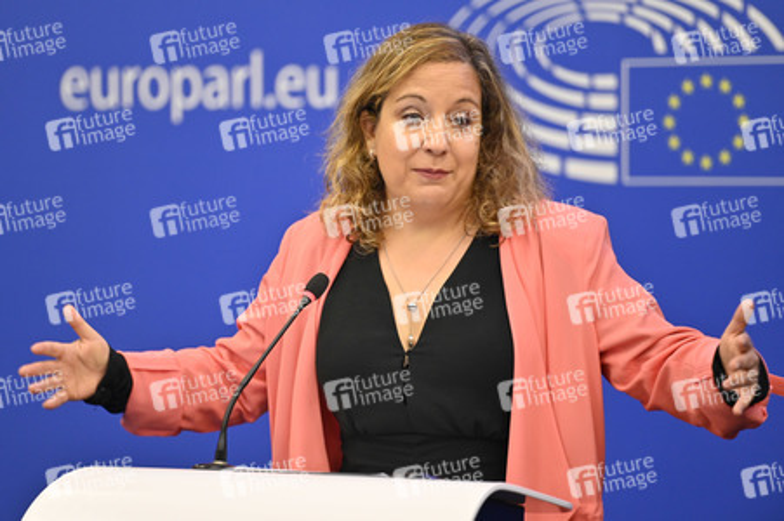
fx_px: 3917
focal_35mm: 180
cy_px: 260
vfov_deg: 7.6
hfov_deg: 11.4
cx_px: 392
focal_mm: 180
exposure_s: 1/320
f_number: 2.8
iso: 2000
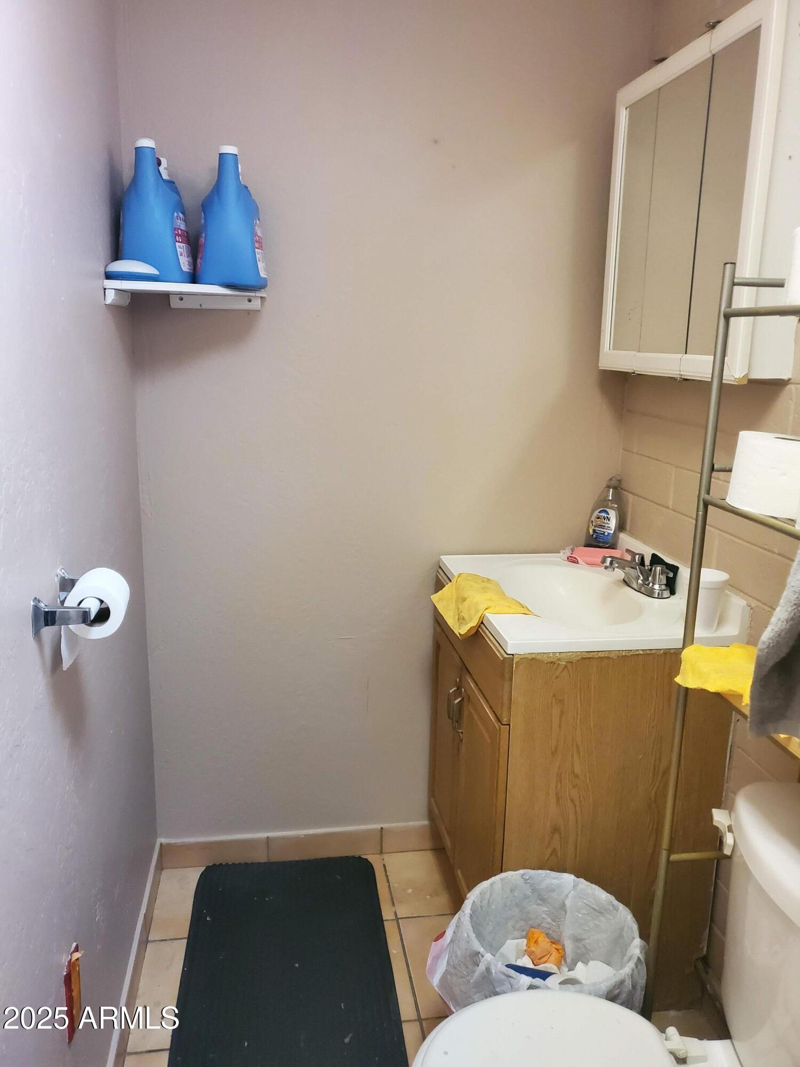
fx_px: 801
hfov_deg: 53.1
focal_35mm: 26
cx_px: 400
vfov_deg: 67.3
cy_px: 534
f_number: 1.5
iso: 500
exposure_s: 1/40
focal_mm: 4.3
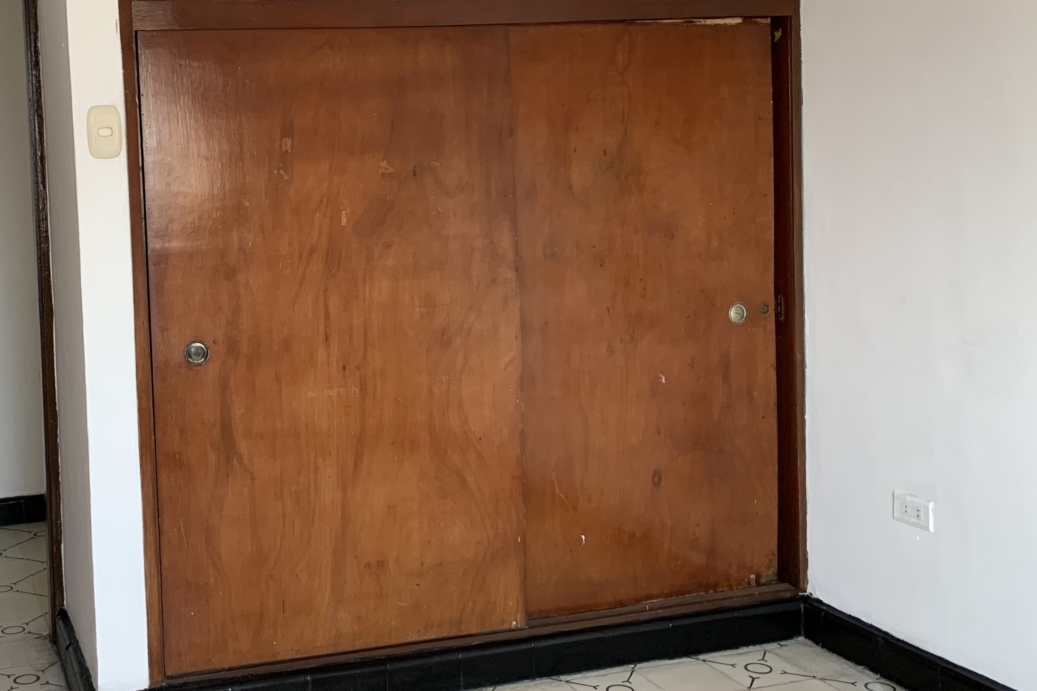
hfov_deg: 42.1
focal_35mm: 45
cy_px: 263
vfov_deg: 29.8
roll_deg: +1.6
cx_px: 247
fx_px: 1296
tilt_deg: -3.6
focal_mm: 4.25
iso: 100
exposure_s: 1/111
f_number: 1.8
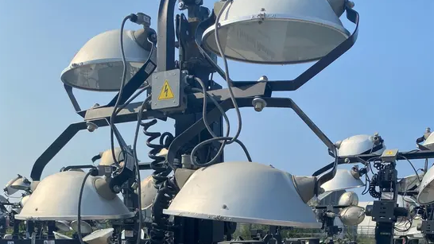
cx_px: 216
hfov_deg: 52.8
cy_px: 282
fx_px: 437
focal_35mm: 38
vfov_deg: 27.9
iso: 32
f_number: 1.8
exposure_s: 1/2755
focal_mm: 4.25
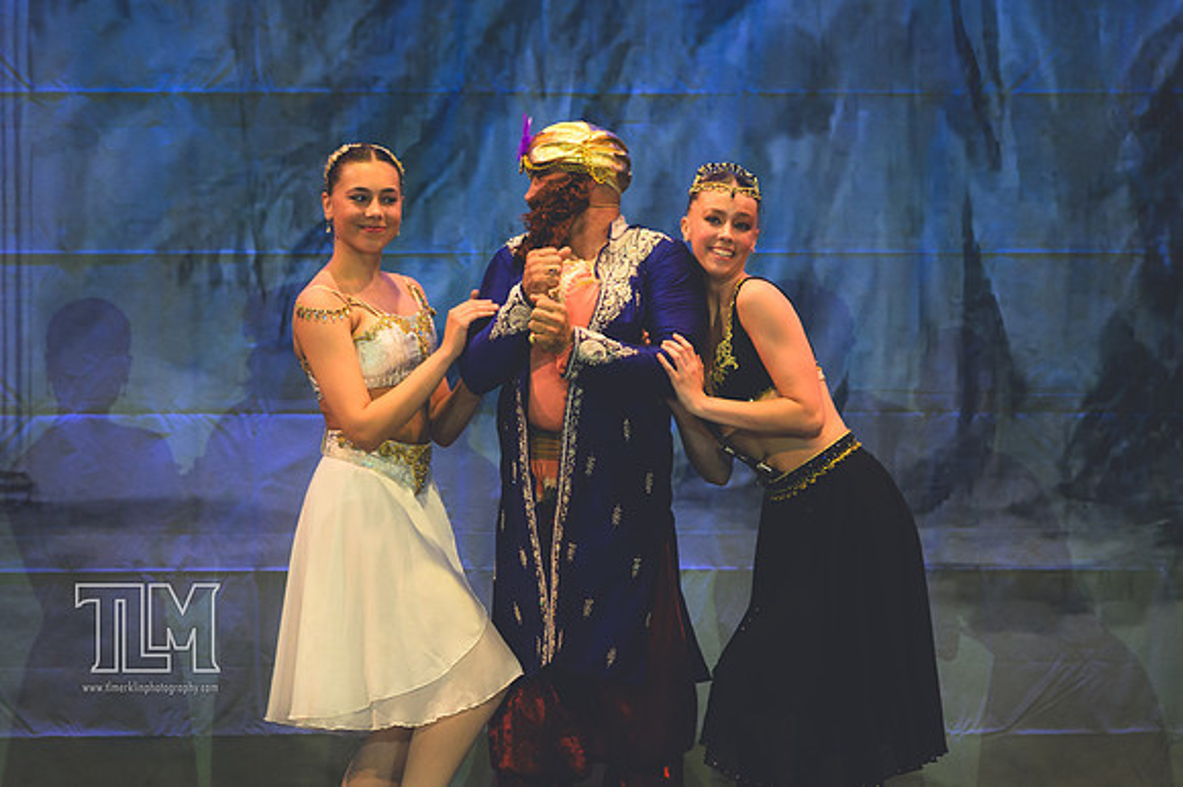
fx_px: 15007
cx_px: 543
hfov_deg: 4.5
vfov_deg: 3.0
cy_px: 353
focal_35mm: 457
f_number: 2.8
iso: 800
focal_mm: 200
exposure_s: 1/500
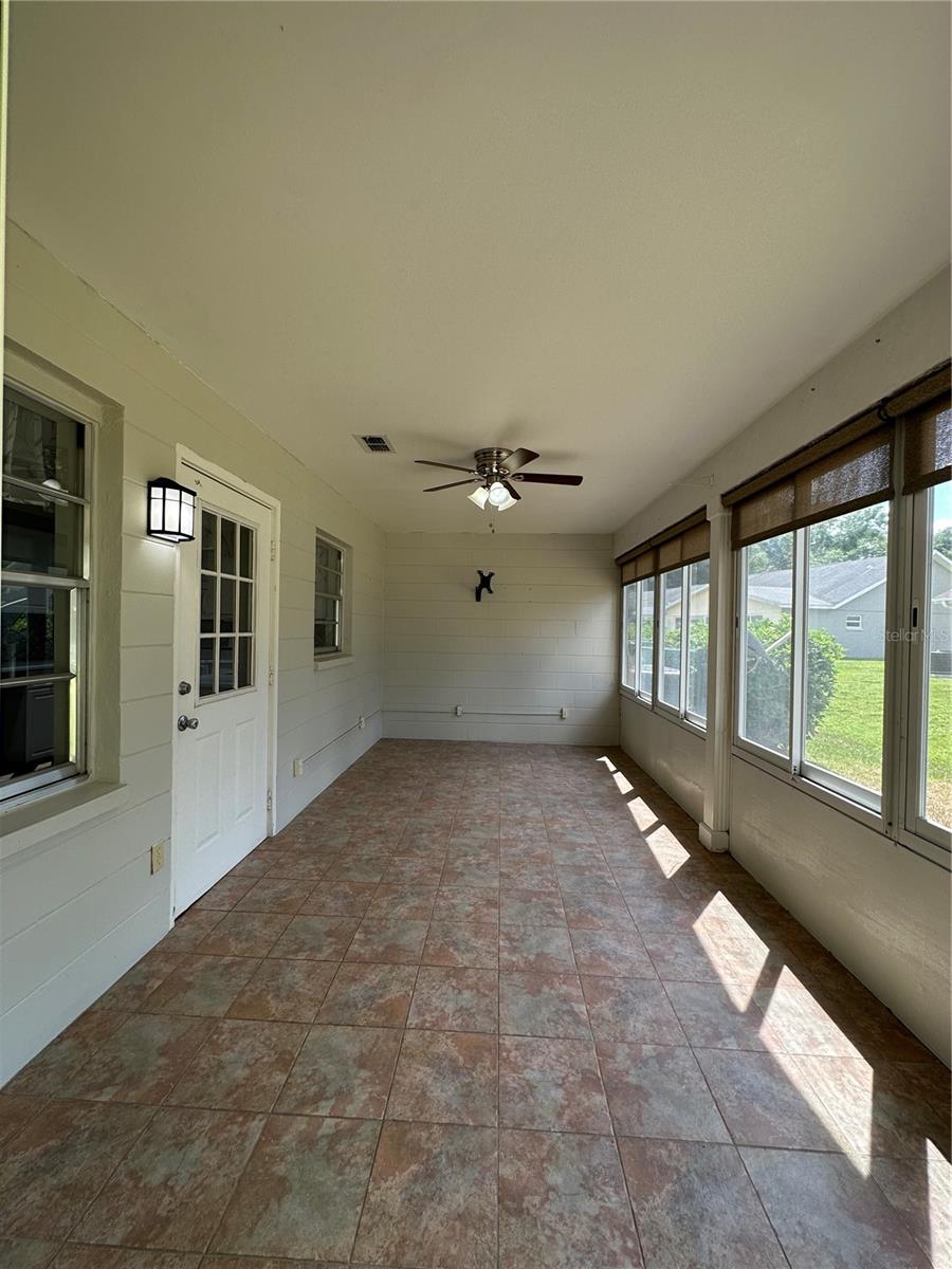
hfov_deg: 85.7
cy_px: 634
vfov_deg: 102.1
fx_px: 513
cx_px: 476
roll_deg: -0.9
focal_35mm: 14
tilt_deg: -0.9
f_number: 2.2
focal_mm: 2.22
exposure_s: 1/202
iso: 40
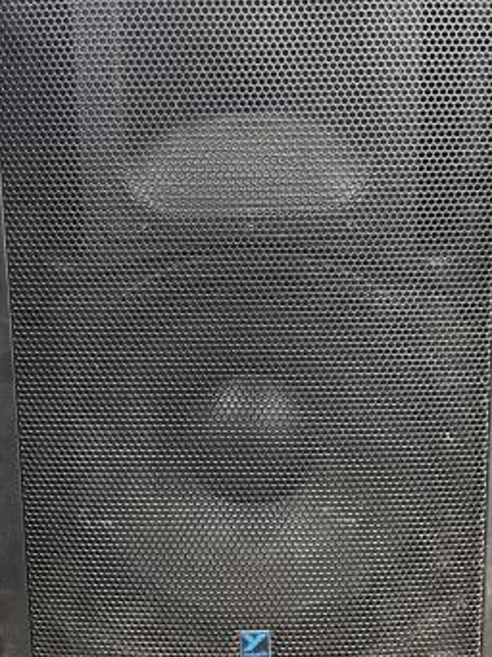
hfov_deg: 40.6
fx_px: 664
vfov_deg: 52.6
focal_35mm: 35
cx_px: 231
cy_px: 294
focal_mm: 5.54
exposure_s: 1/30
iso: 640
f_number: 1.8
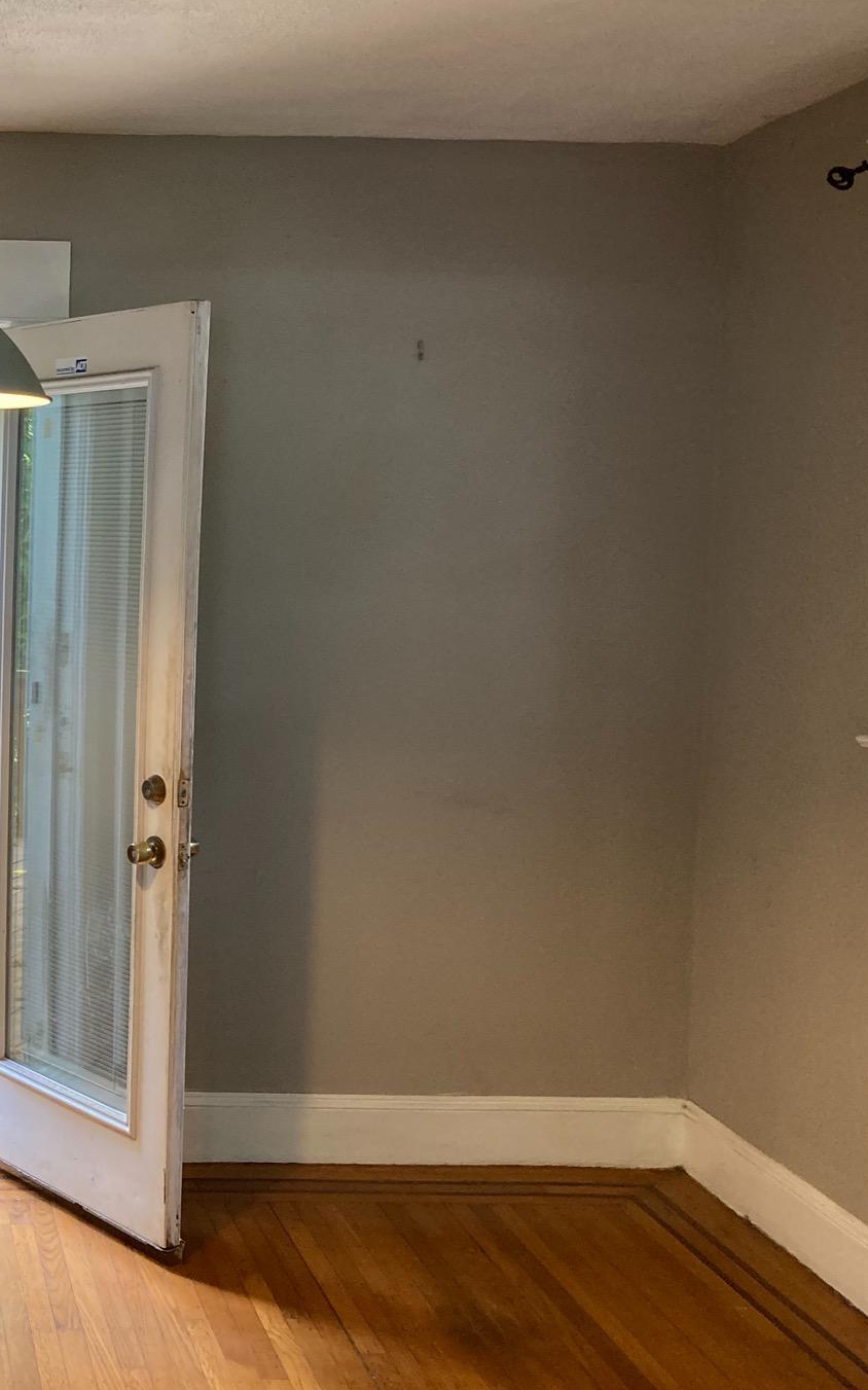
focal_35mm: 45
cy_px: 653
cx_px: -107
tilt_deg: -2.9
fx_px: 1704
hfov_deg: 26.2
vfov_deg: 44.3
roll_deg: -0.4
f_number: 1.8
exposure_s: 1/60
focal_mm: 3.99
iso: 125
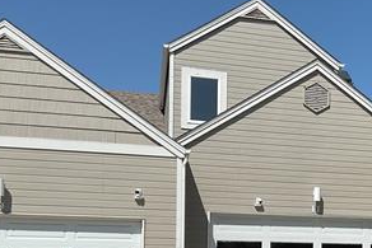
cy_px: 245
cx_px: 353
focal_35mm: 66
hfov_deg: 29.0
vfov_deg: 20.0
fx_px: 682
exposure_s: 1/3322
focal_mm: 3
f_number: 1.8
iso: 16
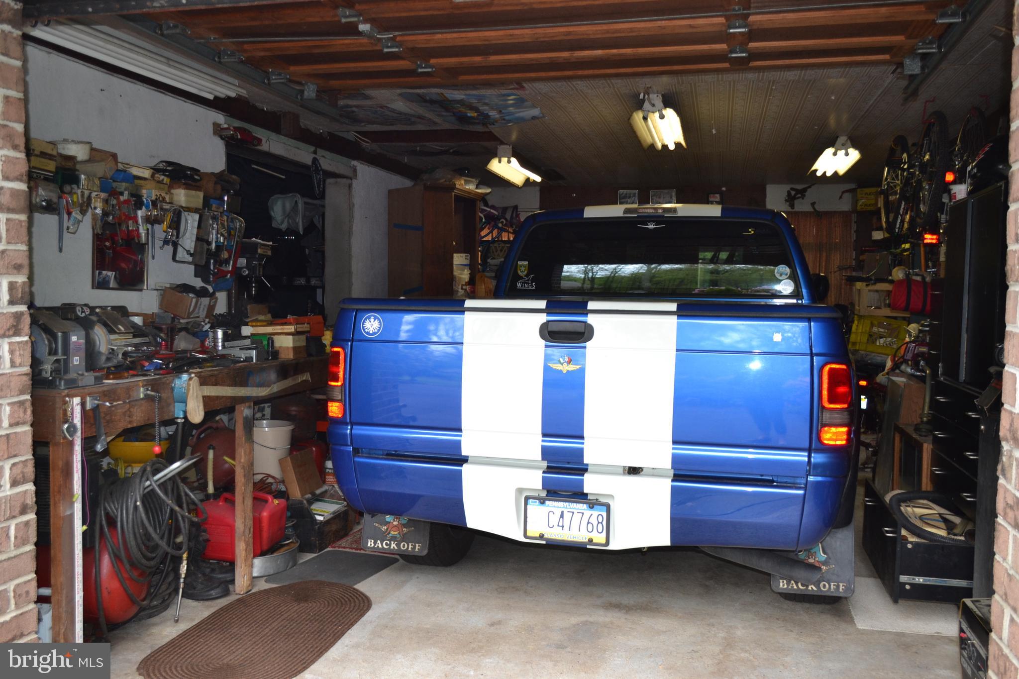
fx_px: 934
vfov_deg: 40.0
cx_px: 510
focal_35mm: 33
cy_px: 340
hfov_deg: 57.2
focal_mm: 22
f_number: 4
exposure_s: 1/125
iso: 400
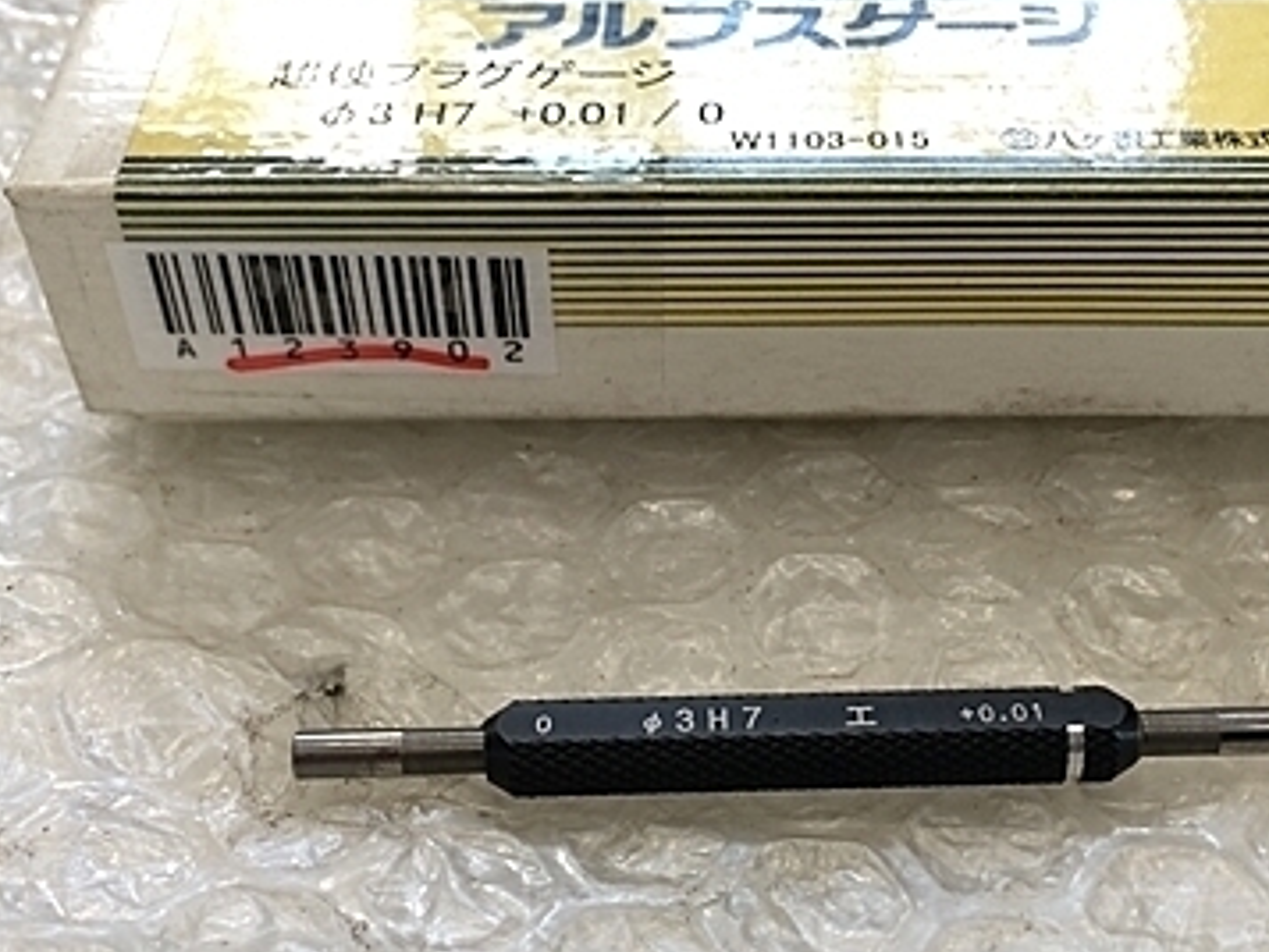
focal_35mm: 52
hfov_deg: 36.7
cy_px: 462
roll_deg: -1.0
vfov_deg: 28.0
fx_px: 1907
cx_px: 739
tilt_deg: -43.8
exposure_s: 1/30
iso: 40
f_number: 2.2
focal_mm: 4.15
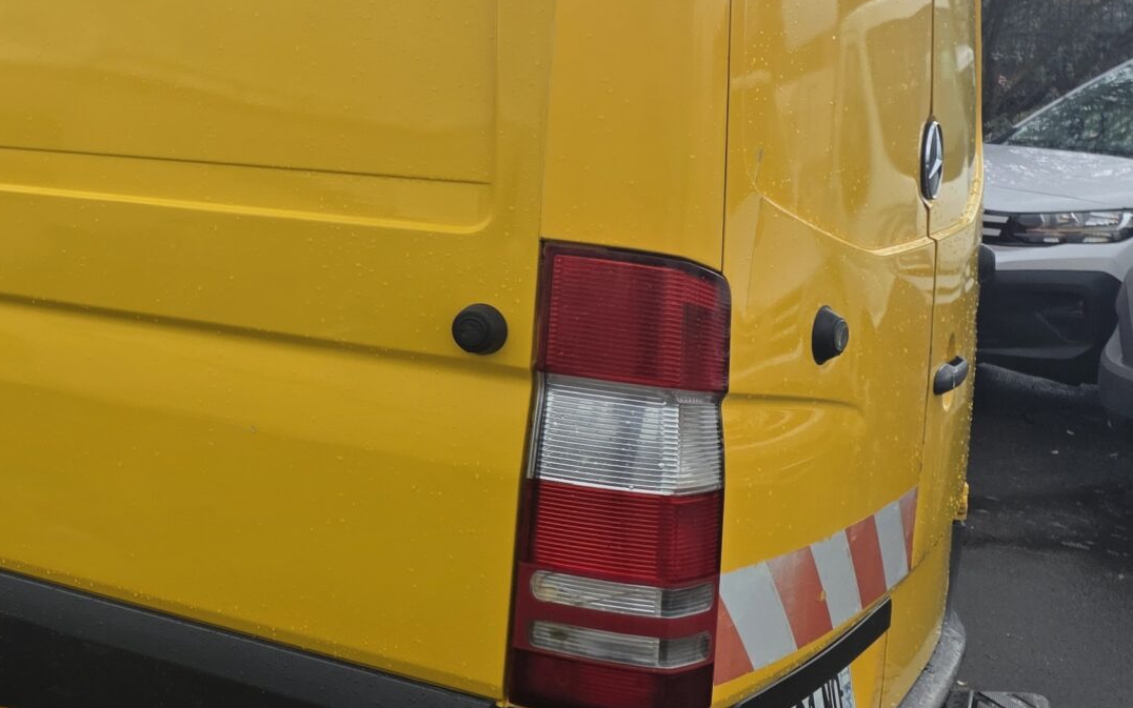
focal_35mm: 58
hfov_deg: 31.1
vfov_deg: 22.2
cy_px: 188
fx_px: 1791
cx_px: -128
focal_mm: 6.25
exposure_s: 1/1269
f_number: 1.7
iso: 80
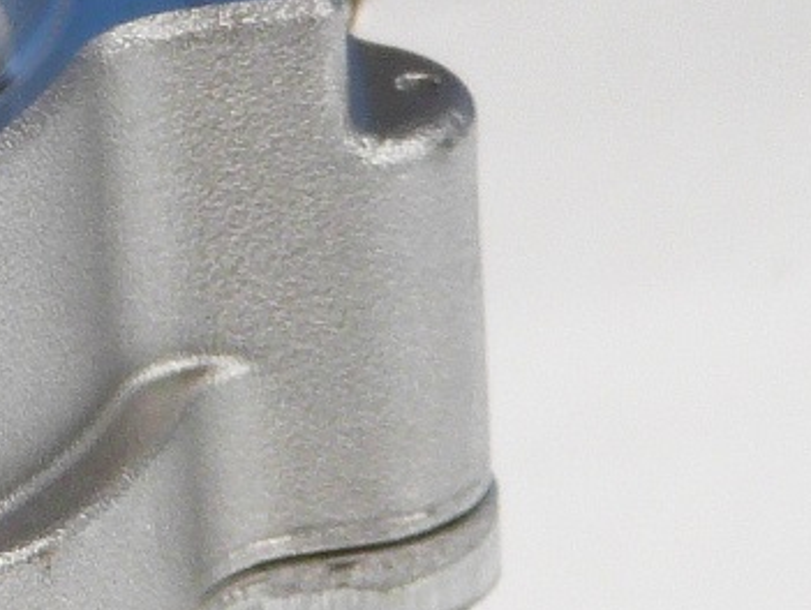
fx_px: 11210
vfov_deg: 3.1
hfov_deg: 4.1
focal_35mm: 478
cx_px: -342
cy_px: -157
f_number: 3.4
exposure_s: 1/80
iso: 100
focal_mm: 15.1
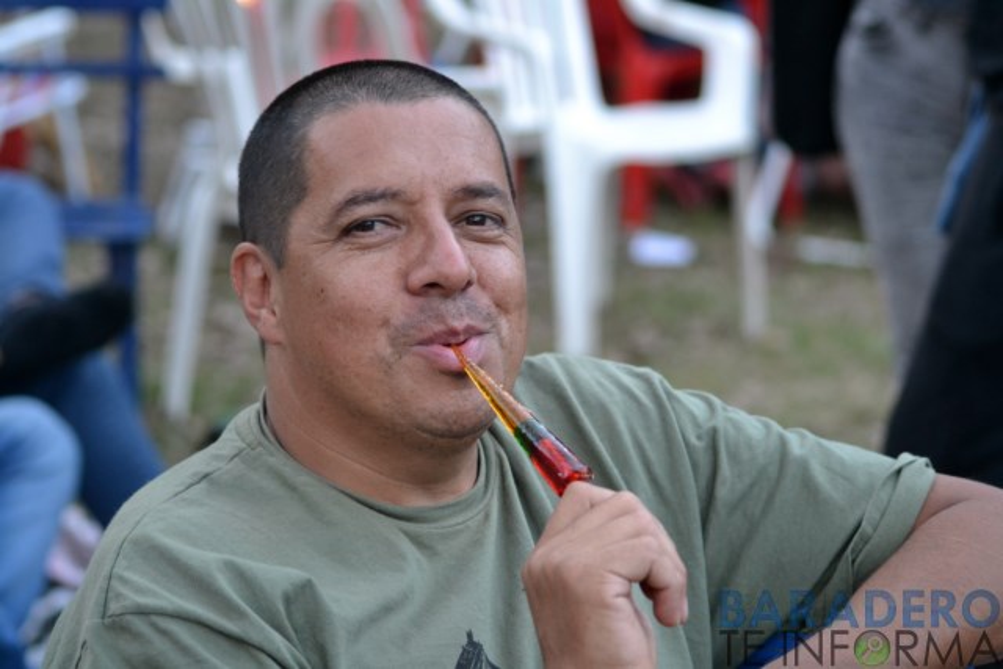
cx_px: 502
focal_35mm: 123
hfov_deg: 16.6
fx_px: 3427
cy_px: 334
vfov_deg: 11.2
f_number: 4
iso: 900
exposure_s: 1/125
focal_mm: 82
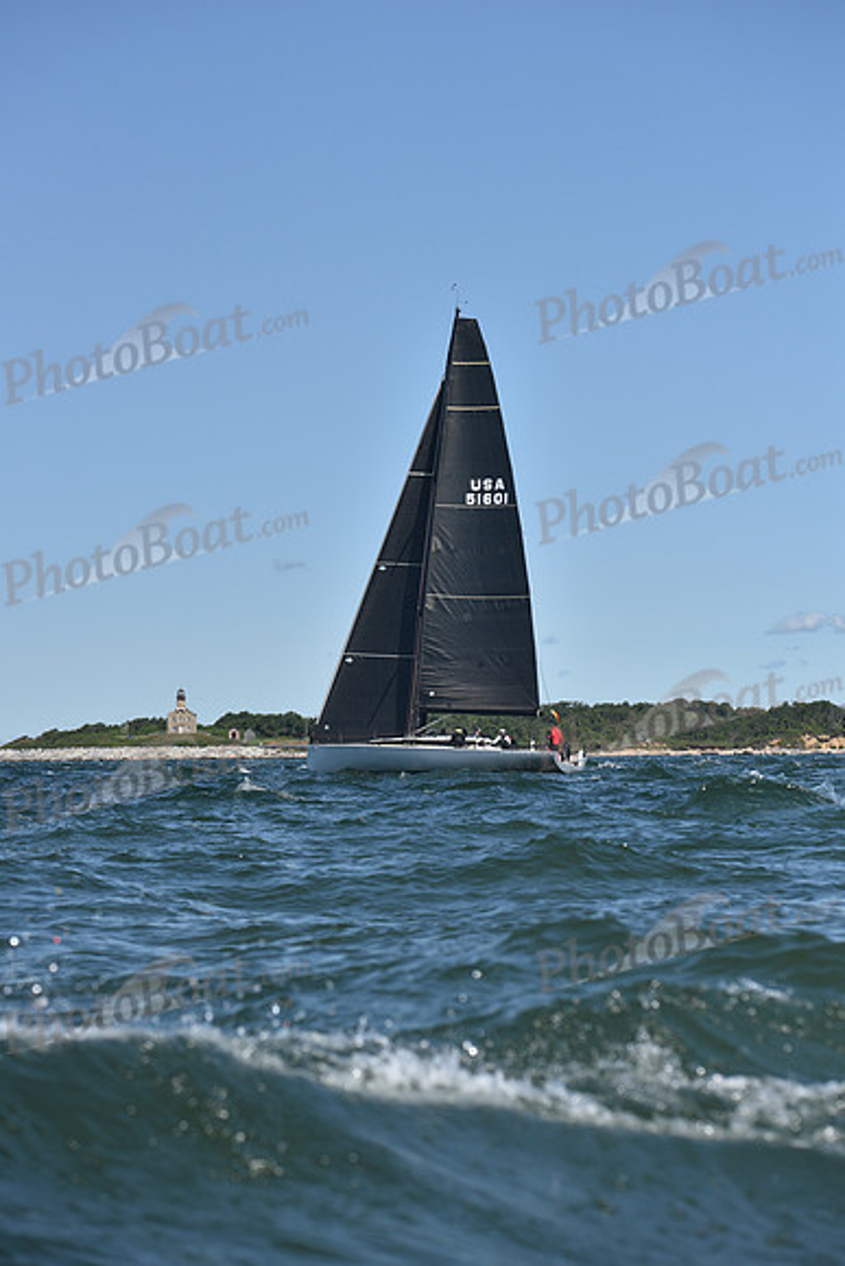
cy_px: 633
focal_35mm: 92
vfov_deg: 22.1
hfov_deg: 14.9
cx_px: 422
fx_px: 3237
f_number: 5
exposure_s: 1/3200
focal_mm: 92
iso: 250
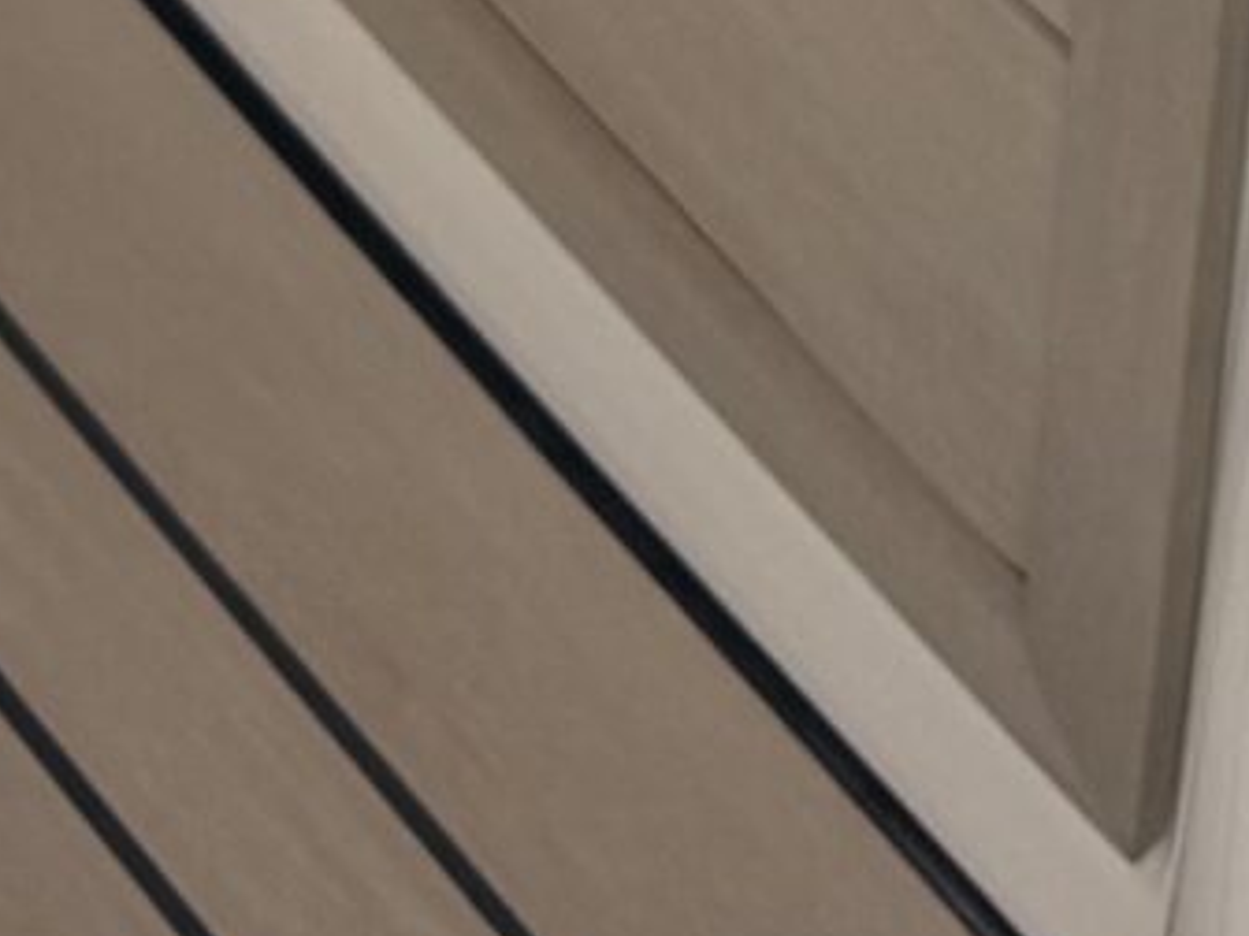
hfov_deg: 10.8
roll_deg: +1.3
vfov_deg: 6.8
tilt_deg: -36.2
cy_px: -2455
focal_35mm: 183
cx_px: 833
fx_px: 6603
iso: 80
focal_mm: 6.76
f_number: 1.78
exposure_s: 1/100
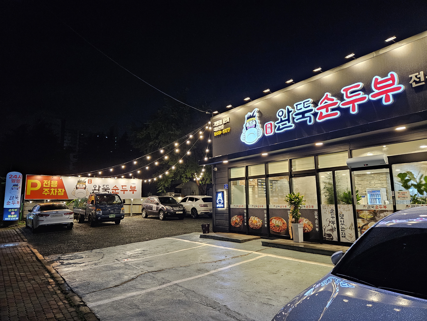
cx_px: 214
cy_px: 160
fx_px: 284
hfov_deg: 73.9
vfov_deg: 58.9
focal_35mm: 23
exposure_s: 1/120
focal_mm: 5.4
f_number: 1.8
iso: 500
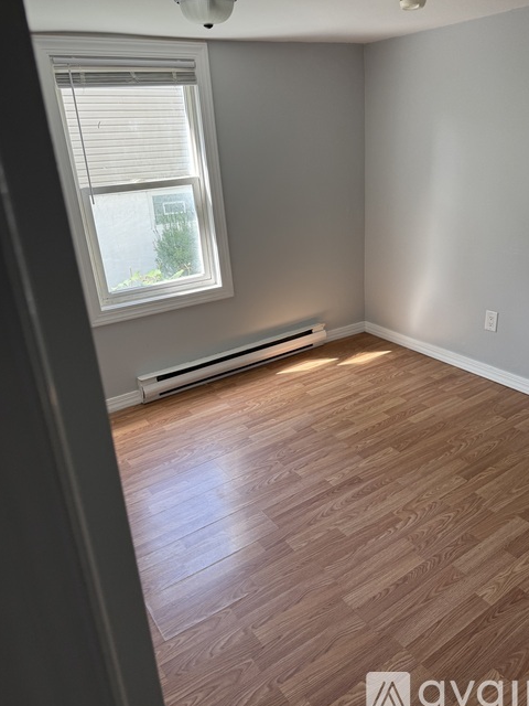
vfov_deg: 69.4
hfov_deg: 54.9
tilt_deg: -20.0
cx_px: 269
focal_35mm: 25
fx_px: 509
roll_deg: +0.4
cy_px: 348
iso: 80
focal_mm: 6.76
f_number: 1.78
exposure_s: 1/121
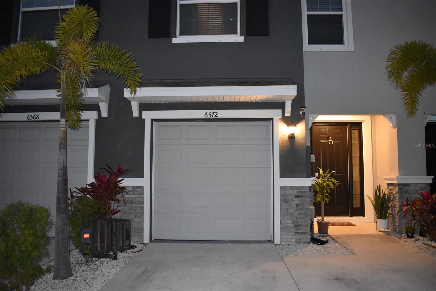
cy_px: 146
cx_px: 218
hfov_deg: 67.4
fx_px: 327
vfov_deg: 47.9
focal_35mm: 27
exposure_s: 1/60
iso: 4000
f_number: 3.5
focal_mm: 18
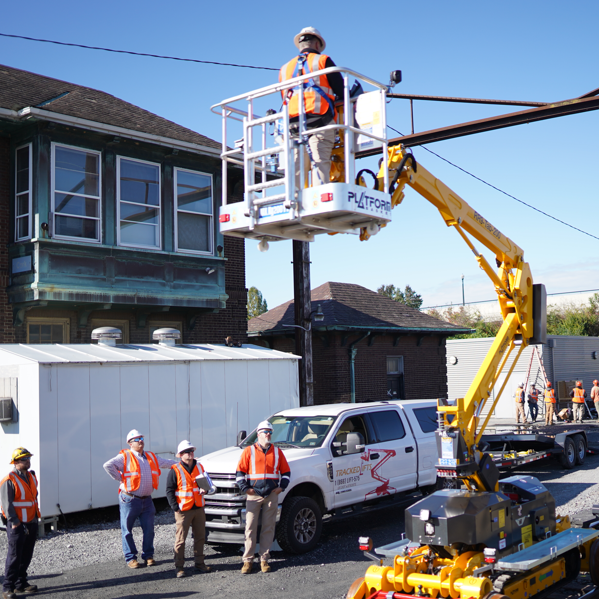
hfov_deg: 37.1
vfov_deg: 37.6
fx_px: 881
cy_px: 298
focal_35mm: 45
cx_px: 407
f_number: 1.4
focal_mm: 35
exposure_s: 1/4000
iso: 100
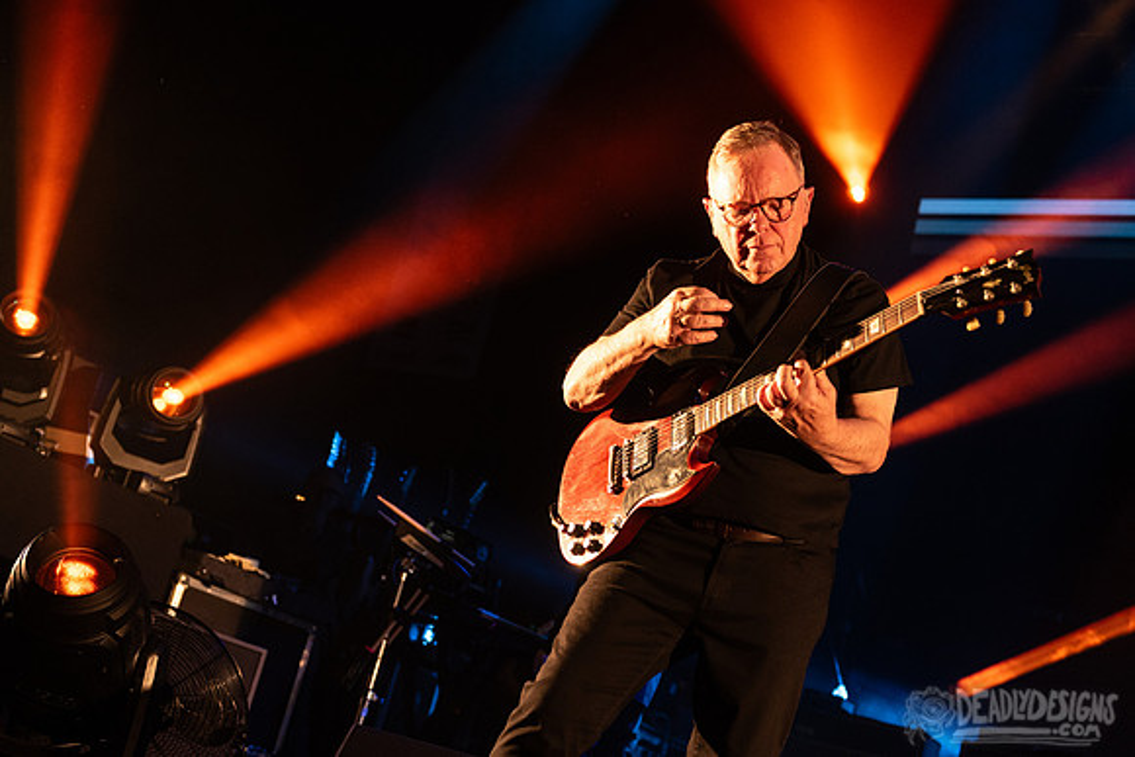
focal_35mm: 49
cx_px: 502
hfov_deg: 40.2
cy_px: 378
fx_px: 1548
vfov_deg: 27.5
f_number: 3.2
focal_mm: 44
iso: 2000
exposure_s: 1/500
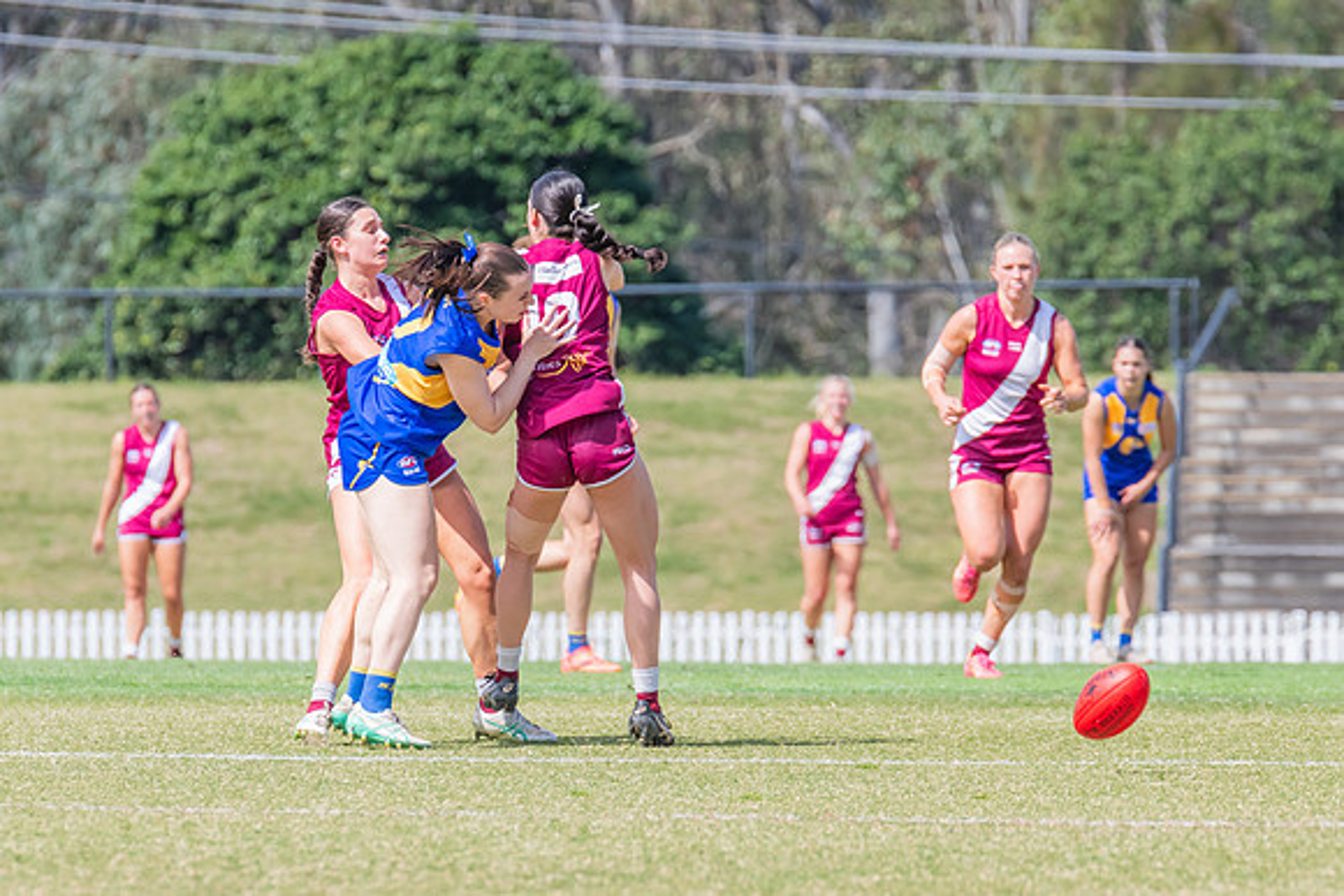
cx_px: 615
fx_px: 19925
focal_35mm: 534
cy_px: 451
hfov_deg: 3.9
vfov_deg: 2.6
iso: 800
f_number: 10
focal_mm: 420
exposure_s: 1/1250
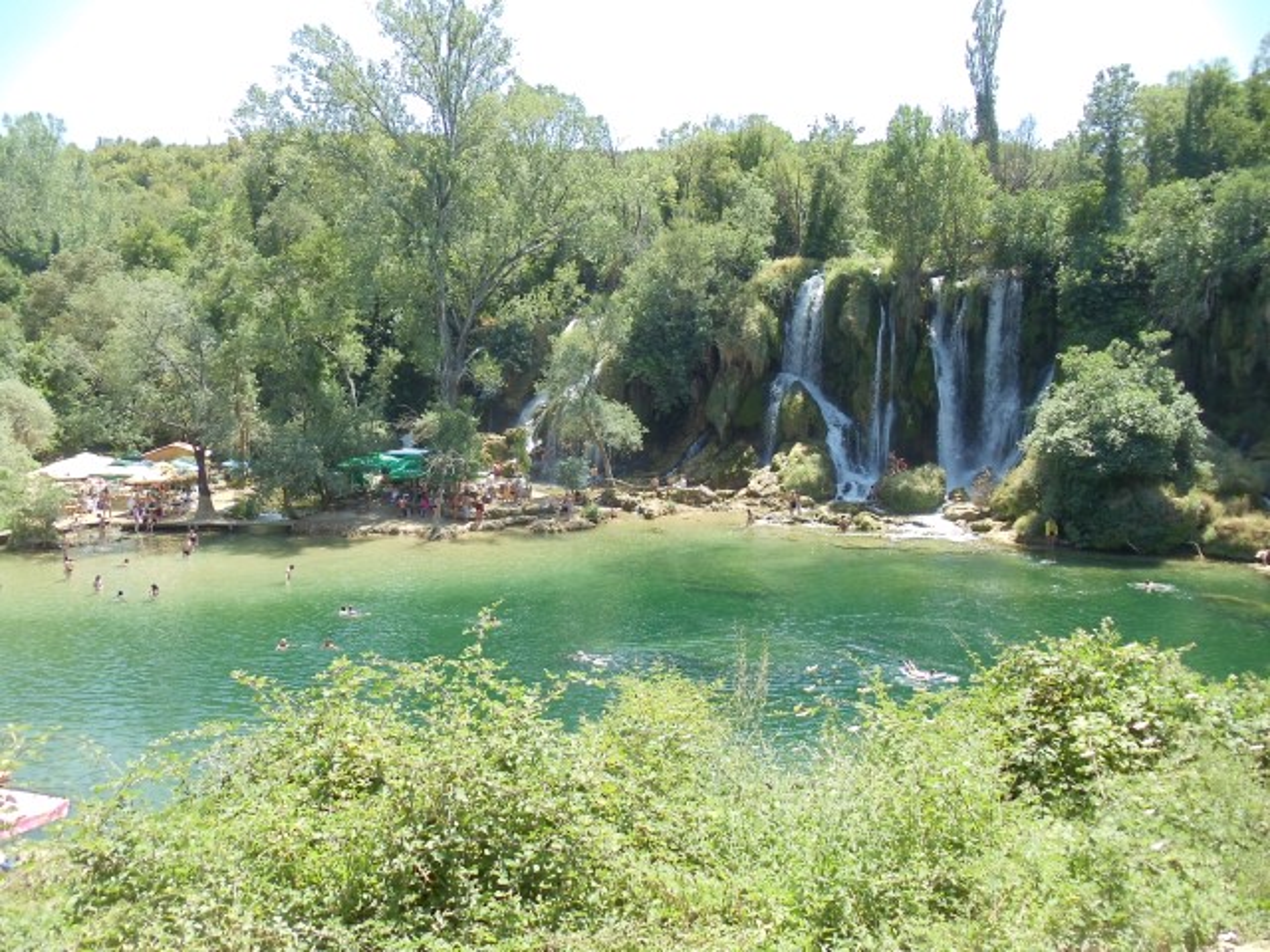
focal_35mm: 44
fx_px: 1614
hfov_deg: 42.9
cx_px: 635
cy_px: 476
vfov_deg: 32.9
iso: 80
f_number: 3.5
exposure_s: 1/250
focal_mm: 6
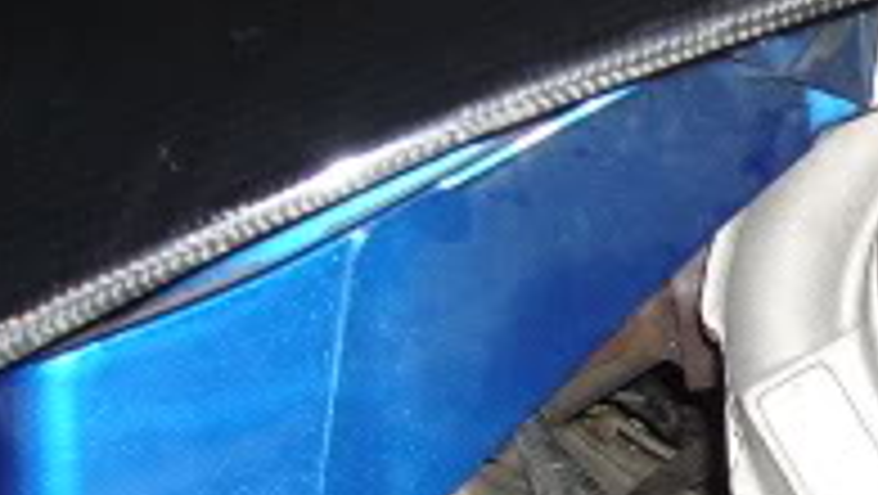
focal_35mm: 125
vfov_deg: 9.7
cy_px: 459
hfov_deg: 16.3
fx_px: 2912
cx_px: 1094
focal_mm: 5.8
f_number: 2.8
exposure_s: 1/30
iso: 100
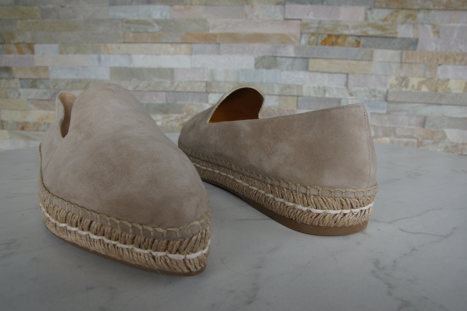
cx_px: 234
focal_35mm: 26
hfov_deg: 70.5
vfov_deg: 50.4
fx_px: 331
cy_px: 156
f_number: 9
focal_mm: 17
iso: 200
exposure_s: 1/60
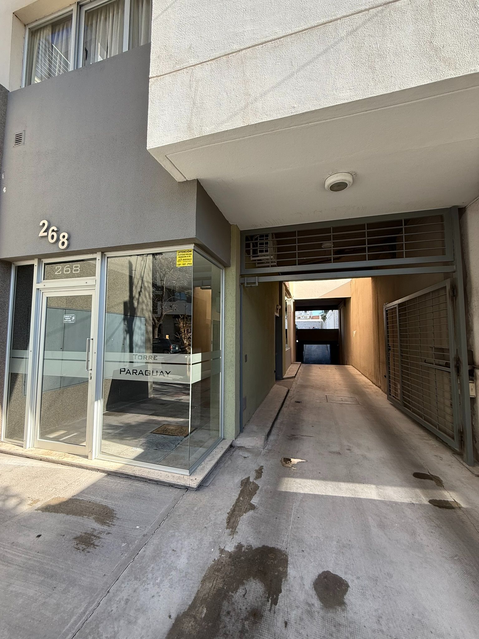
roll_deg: +0.1
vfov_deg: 102.1
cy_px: 320
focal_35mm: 14
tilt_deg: +5.1
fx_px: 258
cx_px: 240
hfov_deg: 85.7
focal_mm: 2.22
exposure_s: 1/242
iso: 64
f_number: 2.2
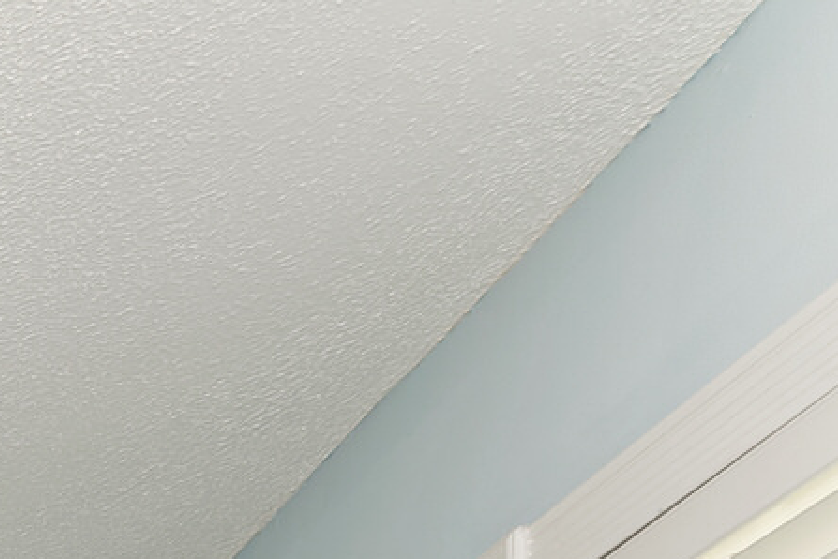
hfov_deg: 16.0
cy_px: 1344
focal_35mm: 59
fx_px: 1373
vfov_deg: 14.6
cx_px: -1100
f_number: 7.1
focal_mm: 12
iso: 100
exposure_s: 1/15
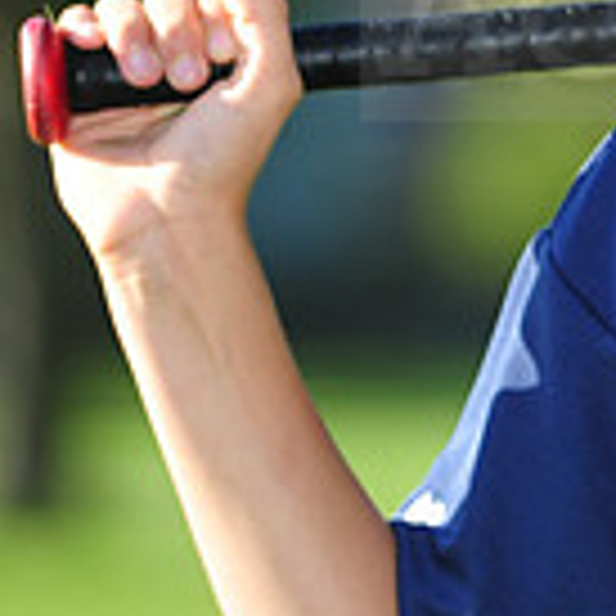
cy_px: -13
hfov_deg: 2.4
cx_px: 1115
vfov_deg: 2.4
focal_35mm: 718
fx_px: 14456
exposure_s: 1/500
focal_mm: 200
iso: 200
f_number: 4.5
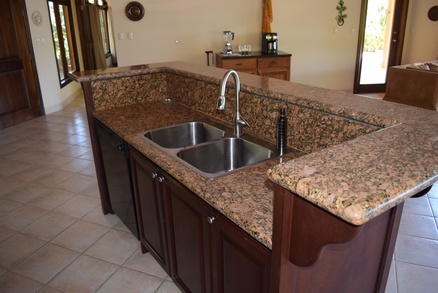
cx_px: 219
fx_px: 329
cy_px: 146
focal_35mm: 27
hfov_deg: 67.3
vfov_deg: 48.0
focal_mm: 18
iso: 800
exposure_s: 1/80
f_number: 4.5
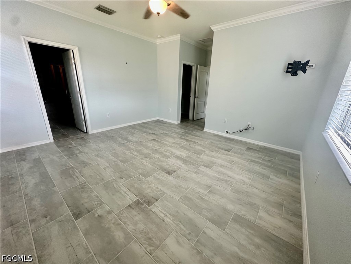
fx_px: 142
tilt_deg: -17.2
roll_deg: -1.8
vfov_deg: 85.7
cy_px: 132
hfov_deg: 102.1
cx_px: 176
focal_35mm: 14
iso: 250
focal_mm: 2.22
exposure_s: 1/120
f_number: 2.2
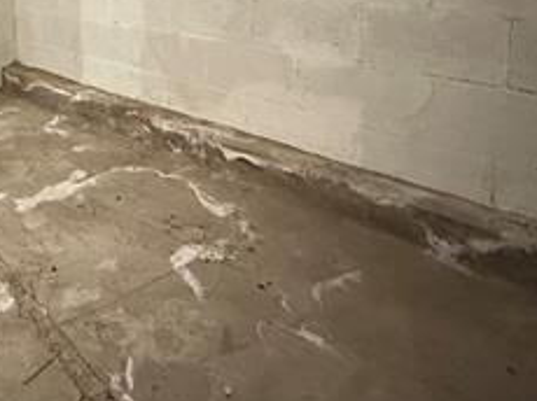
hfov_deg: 43.9
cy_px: -17
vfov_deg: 33.1
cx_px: 58
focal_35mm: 39
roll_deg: +2.5
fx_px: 604
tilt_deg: -5.5
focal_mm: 2.22
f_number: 2.2
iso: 1000
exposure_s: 1/40
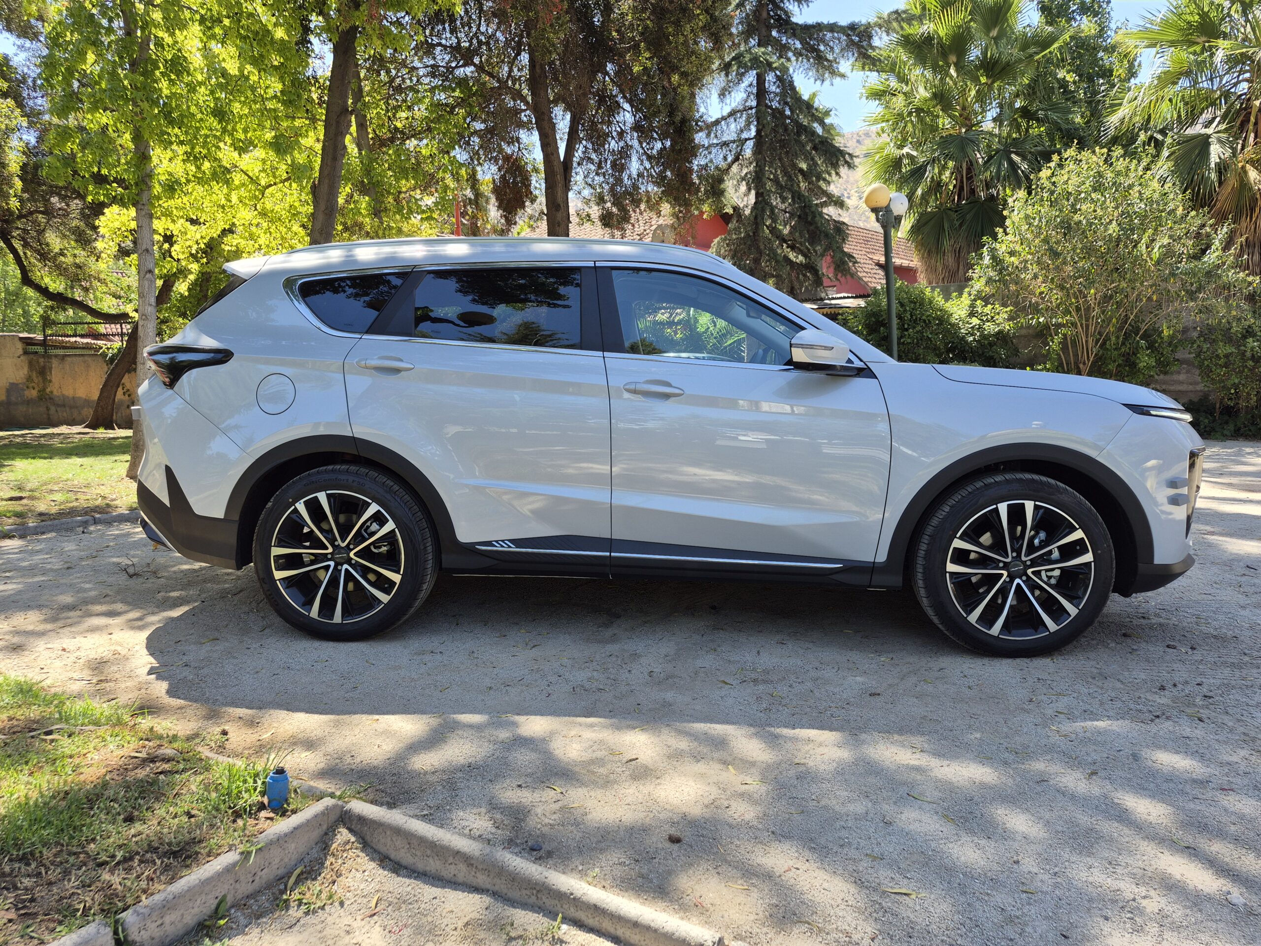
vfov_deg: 58.9
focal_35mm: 23
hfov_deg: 73.9
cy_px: 473
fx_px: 838
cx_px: 630
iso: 25
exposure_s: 1/343
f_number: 1.8
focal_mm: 5.4
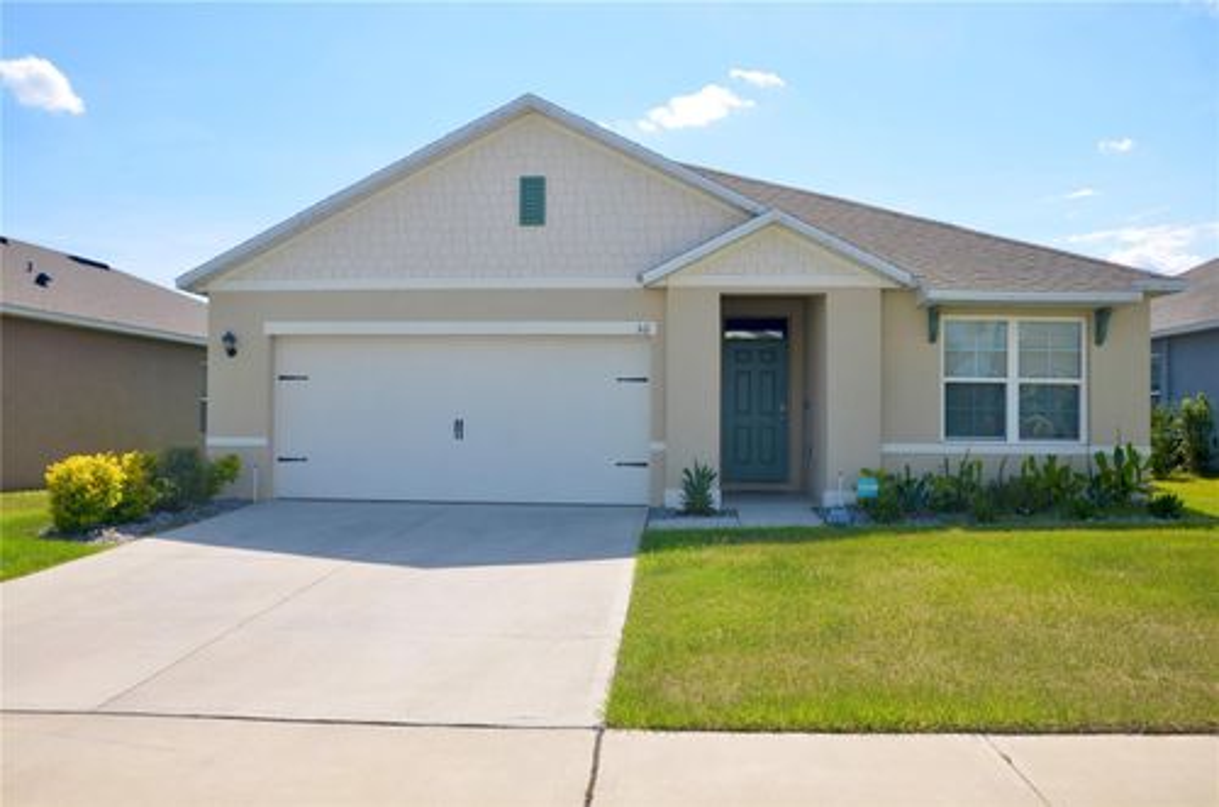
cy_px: 404
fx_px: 912
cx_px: 610
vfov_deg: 47.7
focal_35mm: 27
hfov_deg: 67.5
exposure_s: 1/250
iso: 100
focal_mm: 18
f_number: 9
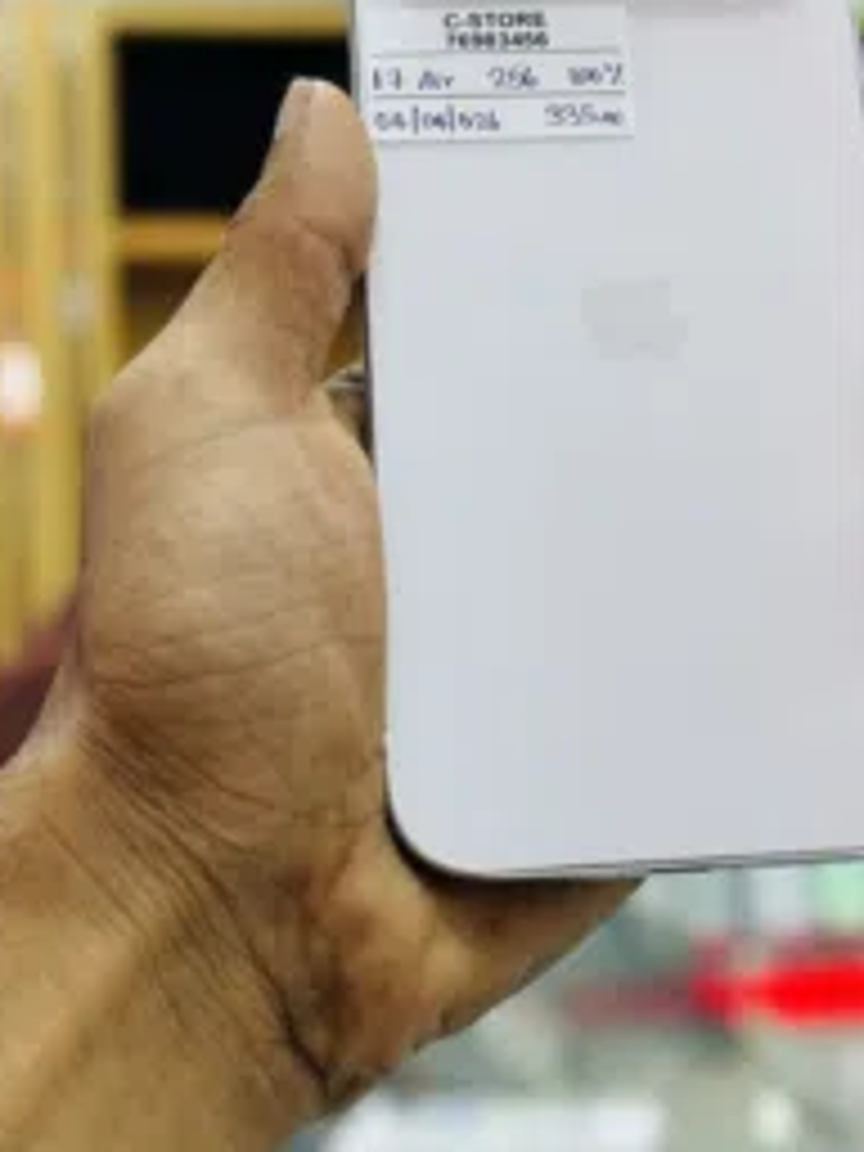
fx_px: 2496
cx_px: 644
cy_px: 342
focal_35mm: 75
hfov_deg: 19.5
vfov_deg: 25.8
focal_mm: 6.76
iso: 64
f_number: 1.78
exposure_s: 1/241
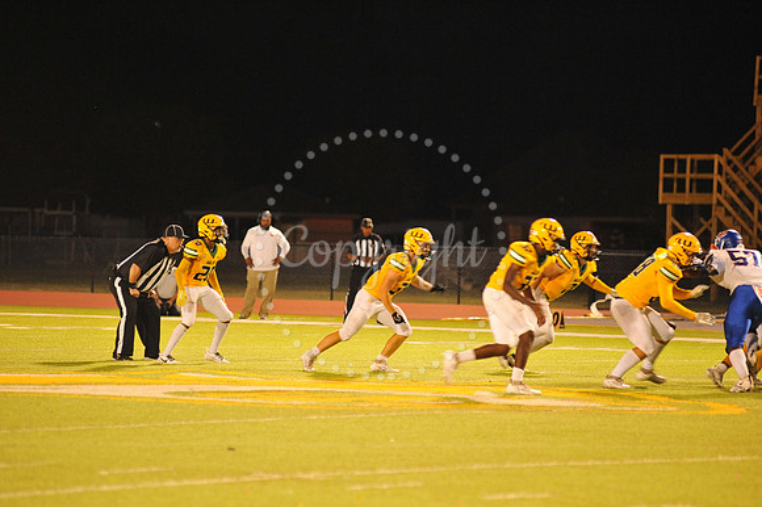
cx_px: 381
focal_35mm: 200
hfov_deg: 10.3
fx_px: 4231
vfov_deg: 6.9
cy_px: 254
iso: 3200
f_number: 3.2
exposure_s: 1/160
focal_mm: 200
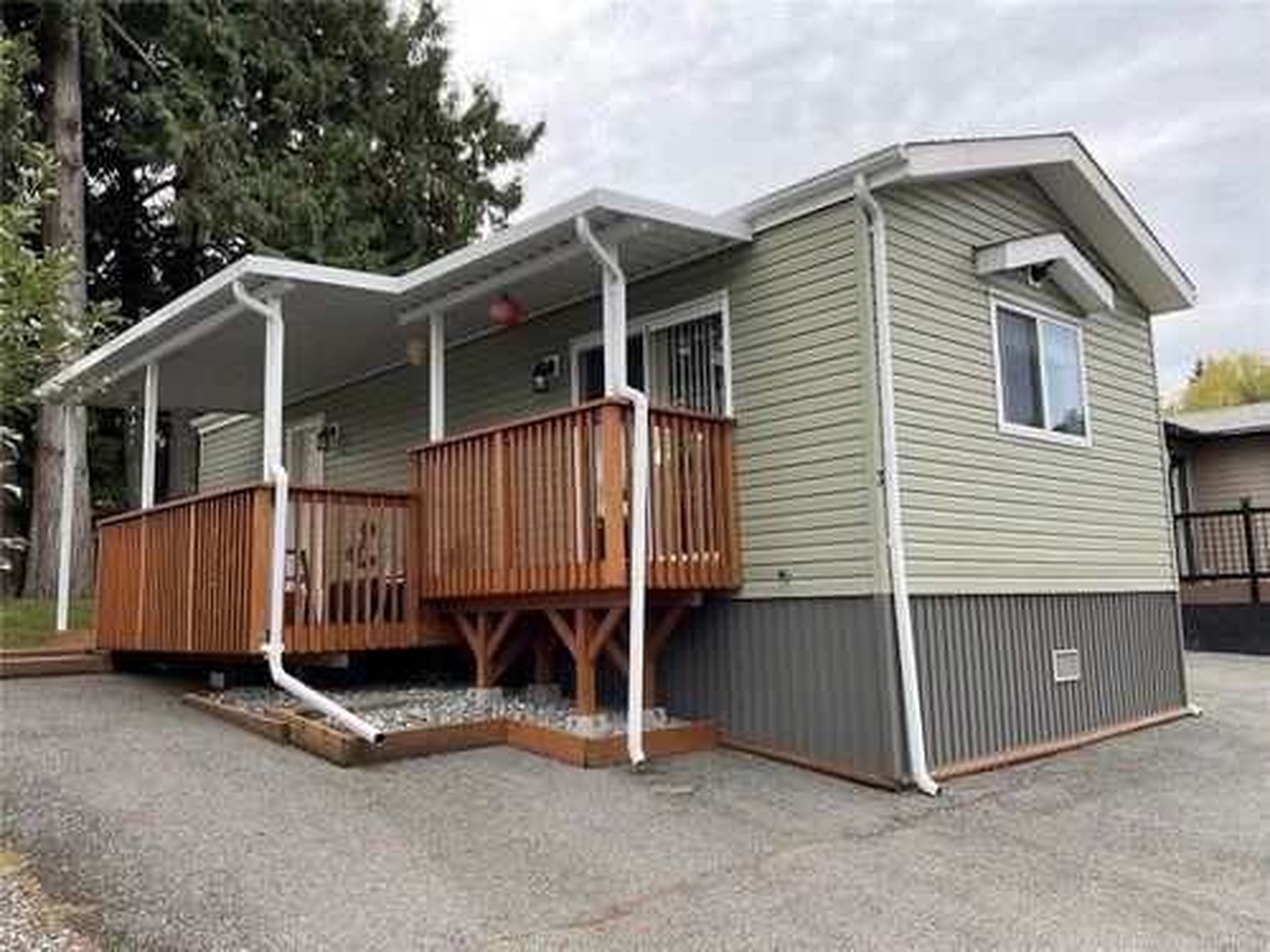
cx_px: 635
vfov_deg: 48.2
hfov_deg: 61.7
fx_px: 1064
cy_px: 476
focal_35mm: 29
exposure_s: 1/389
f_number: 1.8
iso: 16
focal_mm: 3
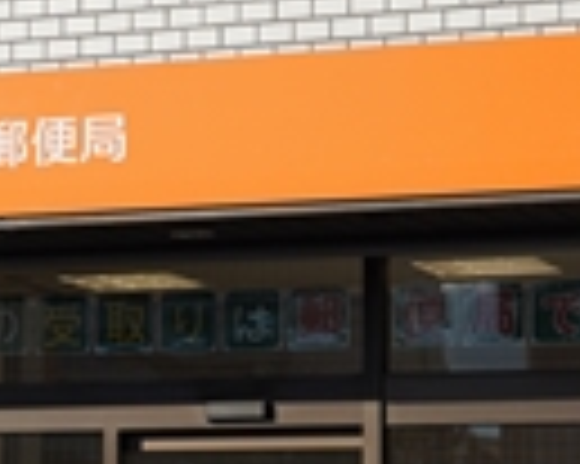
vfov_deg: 9.1
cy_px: 444
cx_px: 0
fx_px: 2899
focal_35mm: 169
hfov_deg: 11.3
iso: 100
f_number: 4
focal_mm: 29
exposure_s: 1/1000
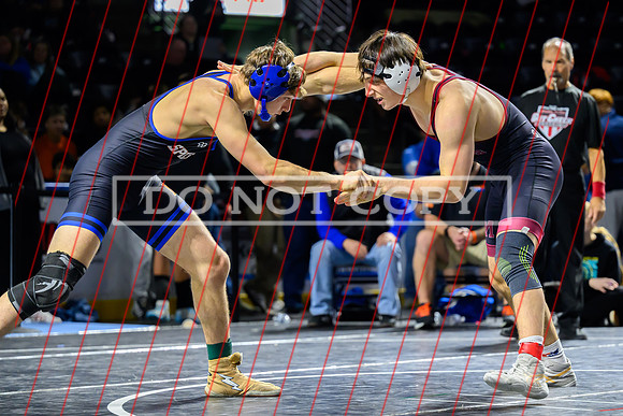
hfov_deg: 18.1
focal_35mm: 113
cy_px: 228
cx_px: 368
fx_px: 1958
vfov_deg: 12.1
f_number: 2.8
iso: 5000
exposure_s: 1/640
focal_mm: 95
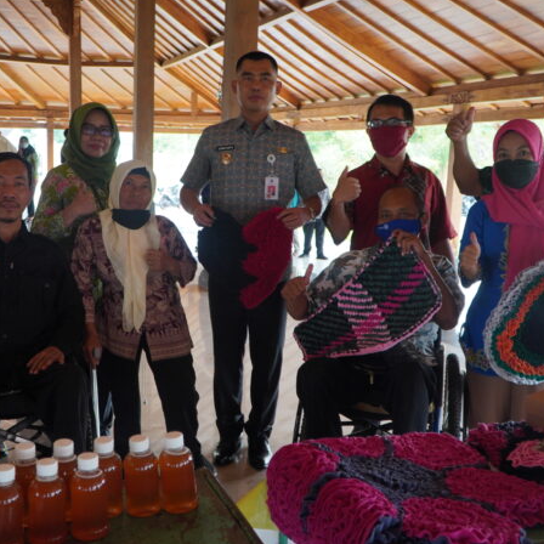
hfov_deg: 40.7
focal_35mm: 41
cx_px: 219
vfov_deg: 40.9
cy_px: 267
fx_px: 729
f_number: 4
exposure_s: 1/125
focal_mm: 20
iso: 500
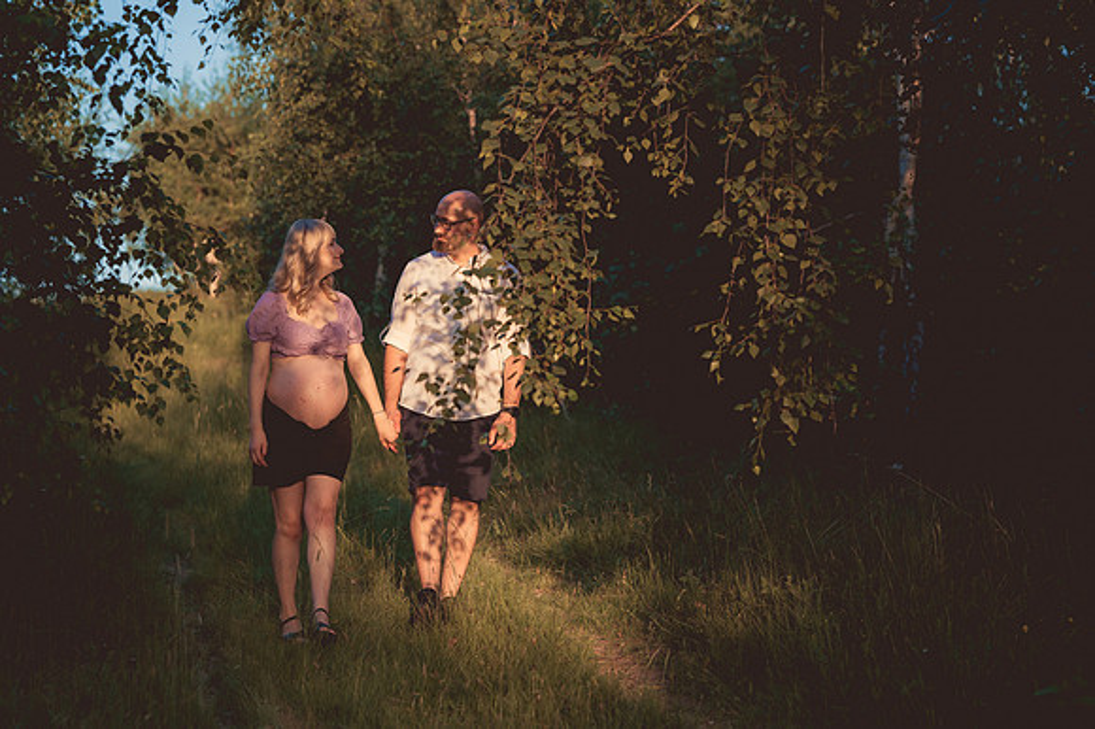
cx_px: 548
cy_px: 364
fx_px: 2584
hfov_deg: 23.9
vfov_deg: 16.1
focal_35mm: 85
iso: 400
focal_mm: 85
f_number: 3.5
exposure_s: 1/1250
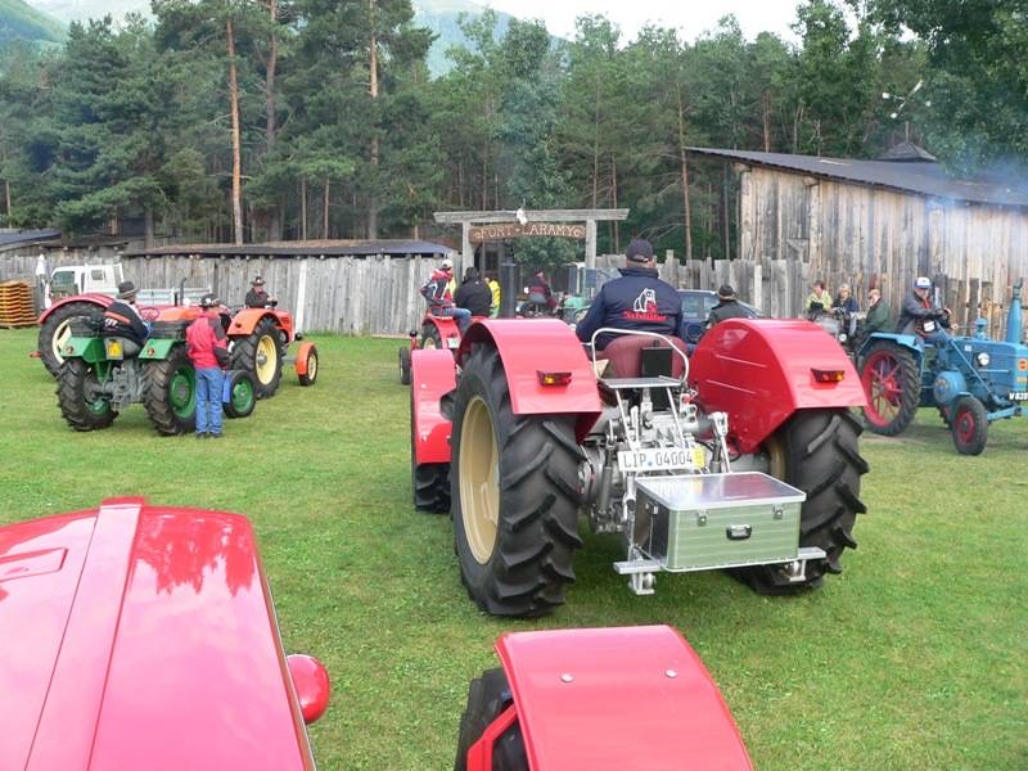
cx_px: 514
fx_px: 1069
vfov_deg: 39.7
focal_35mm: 36
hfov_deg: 51.4
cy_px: 386
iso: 80
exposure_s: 1/125
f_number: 4
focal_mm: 6
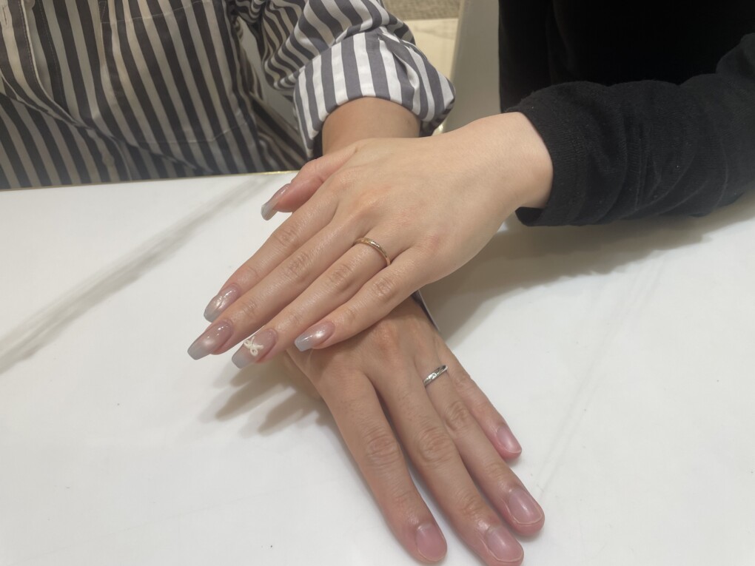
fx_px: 567
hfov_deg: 67.3
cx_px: 378
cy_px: 283
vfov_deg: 53.1
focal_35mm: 26
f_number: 1.6
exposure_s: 1/120
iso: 40
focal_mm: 4.2
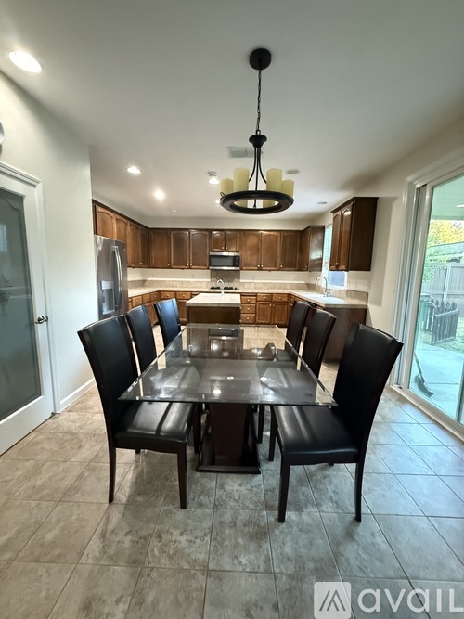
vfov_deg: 102.1
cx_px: 232
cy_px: 310
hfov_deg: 85.7
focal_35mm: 14
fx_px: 250
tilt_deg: -8.1
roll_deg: -1.2
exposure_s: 1/30
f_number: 2.2
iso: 1250
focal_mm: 2.22
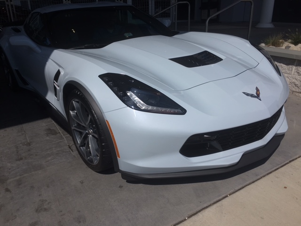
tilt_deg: -21.4
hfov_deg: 61.7
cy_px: 113
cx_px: 150
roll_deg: -1.1
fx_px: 252
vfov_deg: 48.2
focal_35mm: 29
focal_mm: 4.15
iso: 25
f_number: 2.2
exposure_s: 1/2262
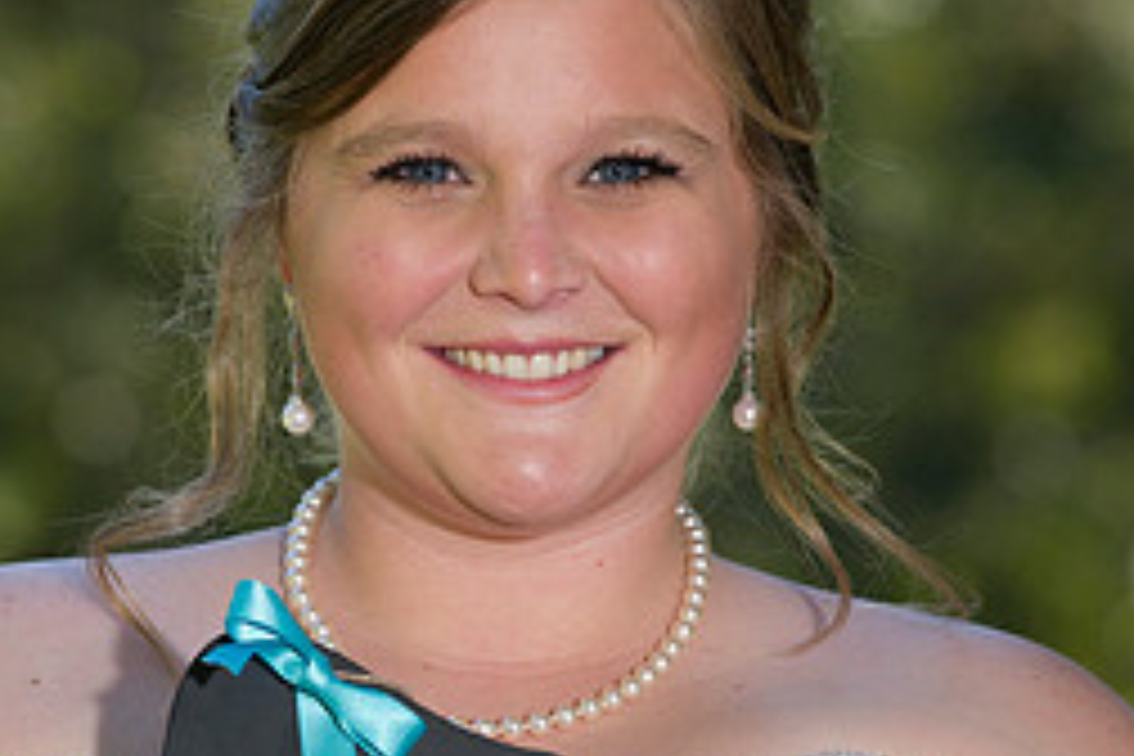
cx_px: 468
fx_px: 14489
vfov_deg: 3.0
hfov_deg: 4.5
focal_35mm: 460
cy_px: 540
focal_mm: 200
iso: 400
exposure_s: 1/250
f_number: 5.6
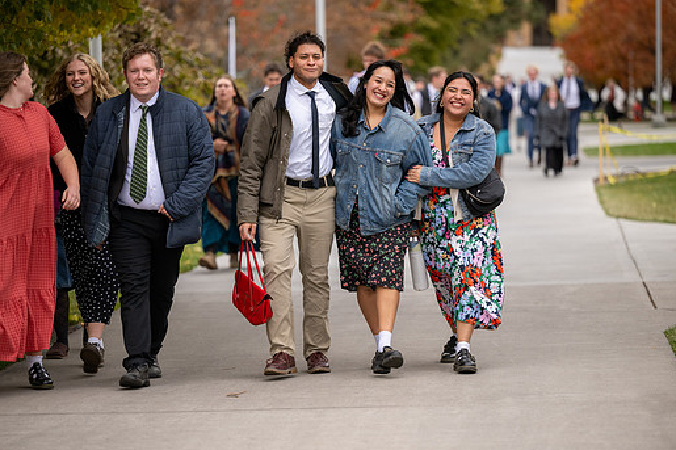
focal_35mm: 169
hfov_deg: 12.2
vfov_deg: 8.1
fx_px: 3172
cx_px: 347
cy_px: 230
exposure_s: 1/1000
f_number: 2.8
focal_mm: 150
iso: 400
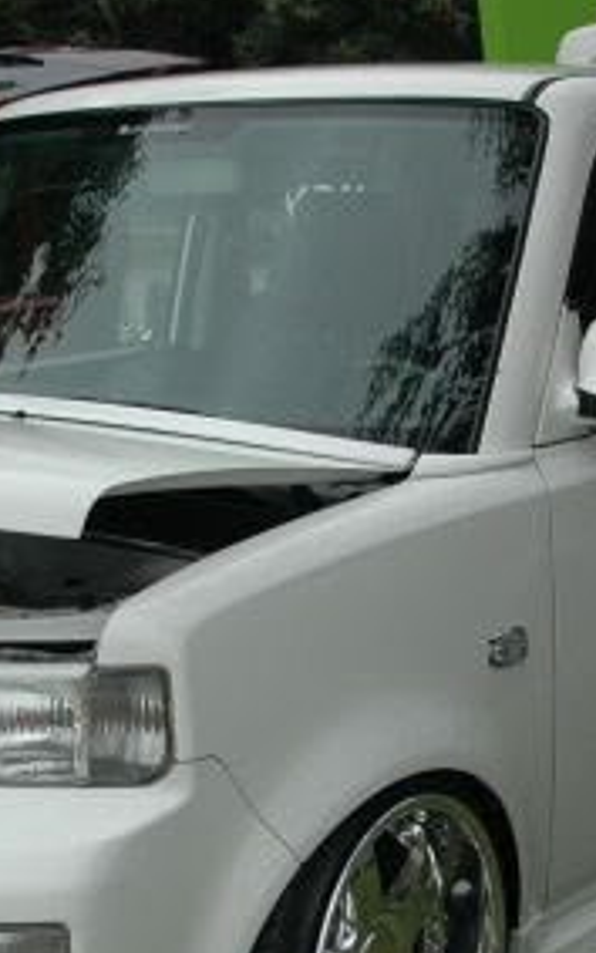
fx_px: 2026
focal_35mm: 78
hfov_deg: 16.7
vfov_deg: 26.3
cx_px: 155
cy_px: 620
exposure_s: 1/1600
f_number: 3.8
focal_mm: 20
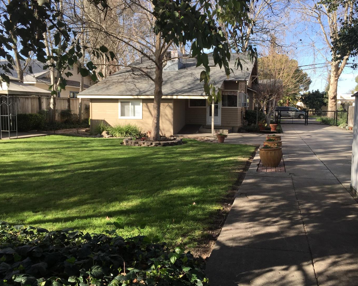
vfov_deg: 47.1
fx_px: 328
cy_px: 140
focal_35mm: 31
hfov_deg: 57.1
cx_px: 194
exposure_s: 1/719
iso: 32
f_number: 2.2
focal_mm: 4.15
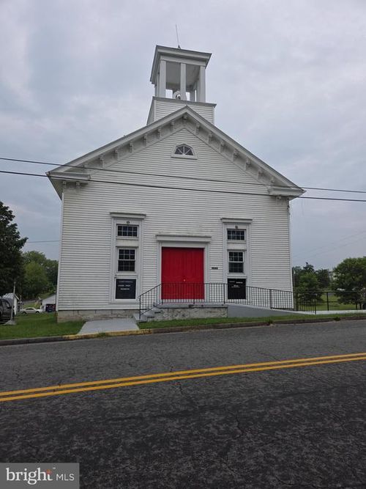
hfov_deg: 58.9
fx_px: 324
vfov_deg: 73.9
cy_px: 244
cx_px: 183
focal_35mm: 23
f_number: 1.8
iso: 25
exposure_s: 1/883
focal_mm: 5.4
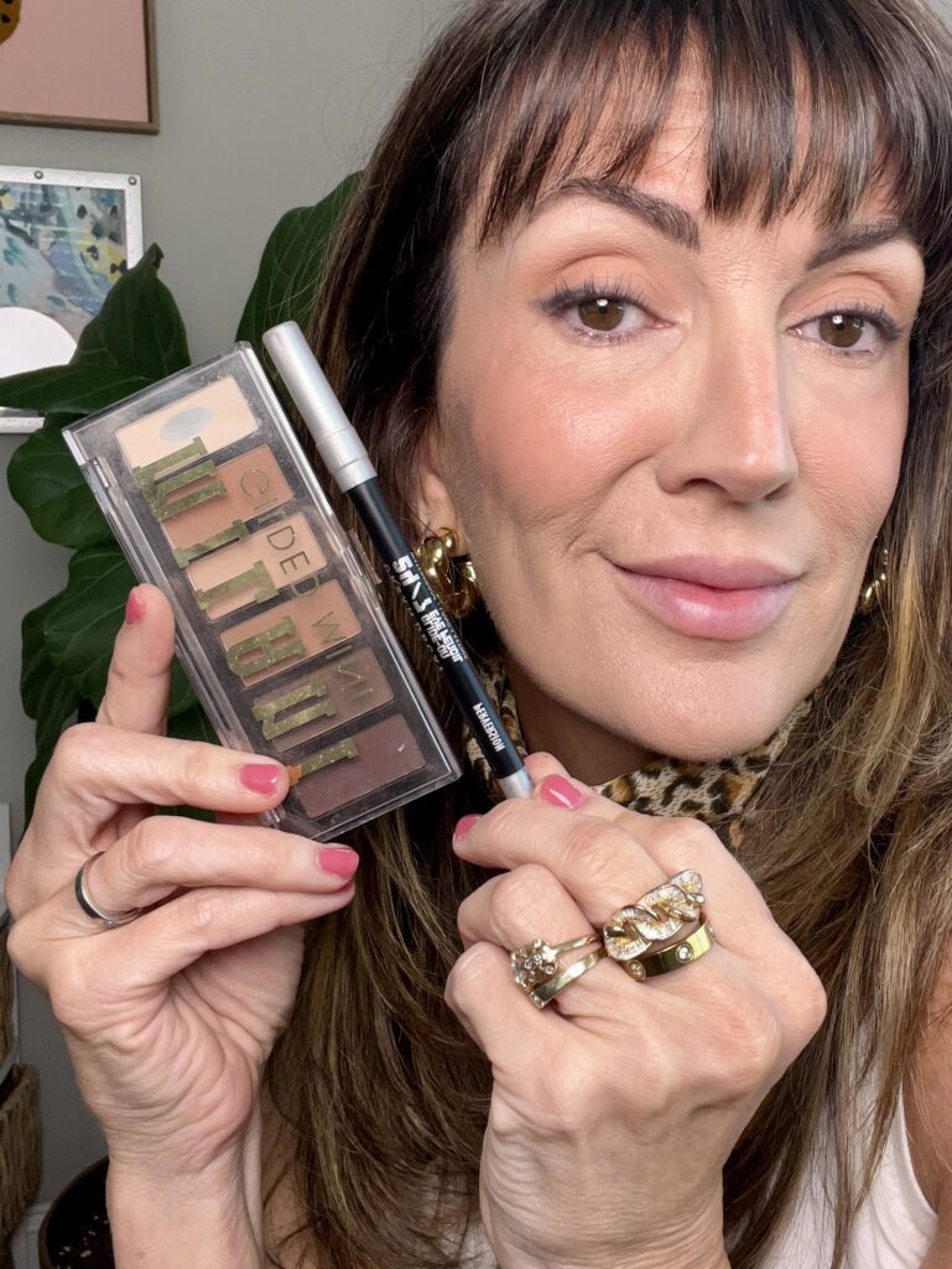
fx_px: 1100
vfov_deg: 60.0
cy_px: 634
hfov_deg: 46.8
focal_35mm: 30
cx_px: 476
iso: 64
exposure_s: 1/121
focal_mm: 2.71
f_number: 2.2
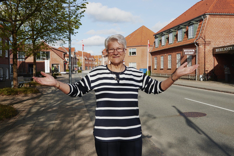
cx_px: 117
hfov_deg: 50.7
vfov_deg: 35.1
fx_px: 247
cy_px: 78
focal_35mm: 38
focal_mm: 38
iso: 250
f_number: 16
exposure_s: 1/180
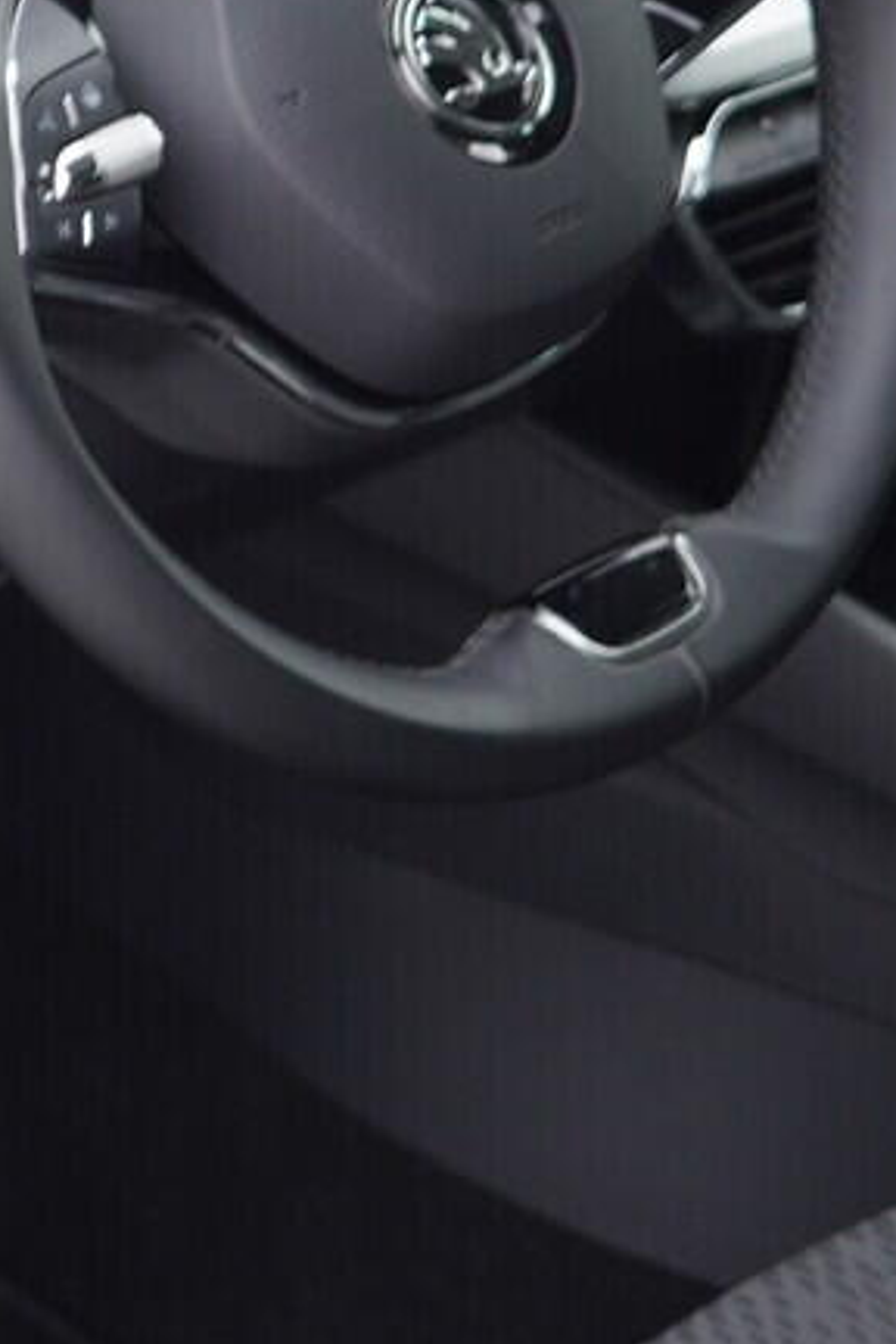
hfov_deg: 11.2
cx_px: -115
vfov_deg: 16.9
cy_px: 280
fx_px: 4480
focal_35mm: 120
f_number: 2.8
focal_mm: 24
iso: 125
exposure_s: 1/40
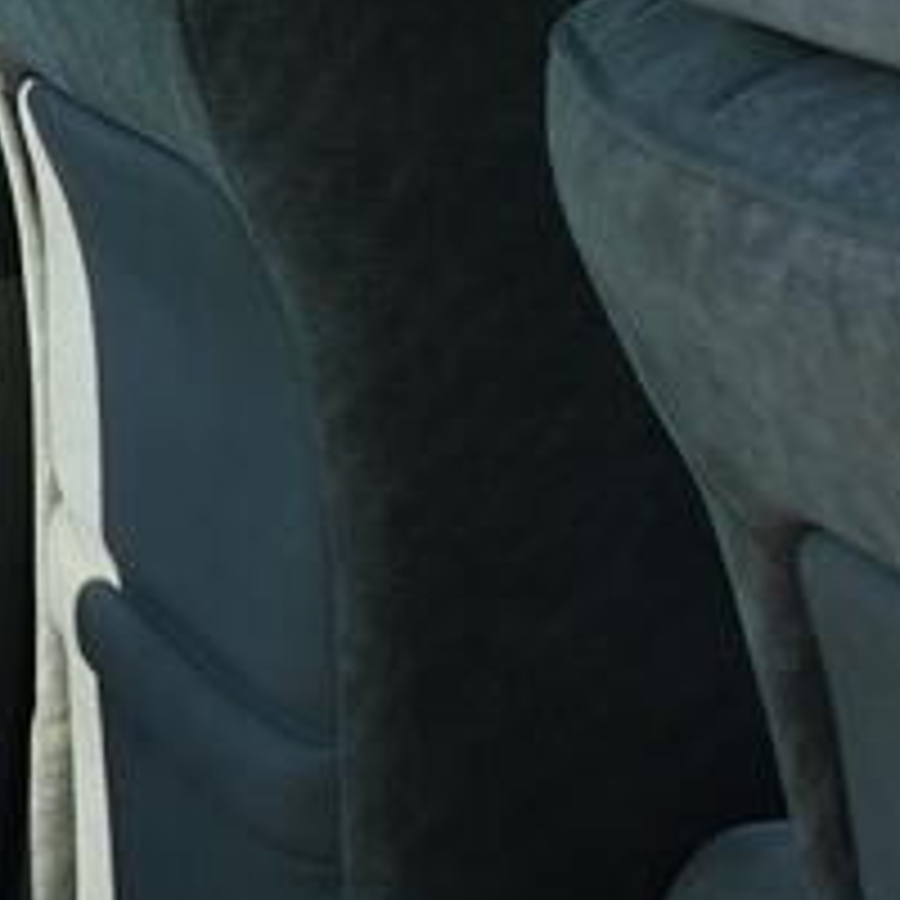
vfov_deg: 10.6
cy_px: 700
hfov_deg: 10.3
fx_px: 4853
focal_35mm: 165
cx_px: -392
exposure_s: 1/1600
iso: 125
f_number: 2
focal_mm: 7.6
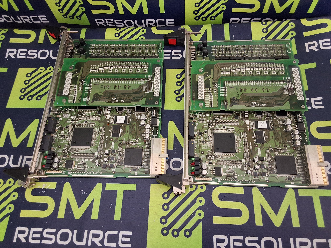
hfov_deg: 63.4
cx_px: 166
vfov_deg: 49.7
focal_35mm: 28
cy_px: 124
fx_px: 268
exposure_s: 1/24
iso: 250
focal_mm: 2.91
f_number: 1.9
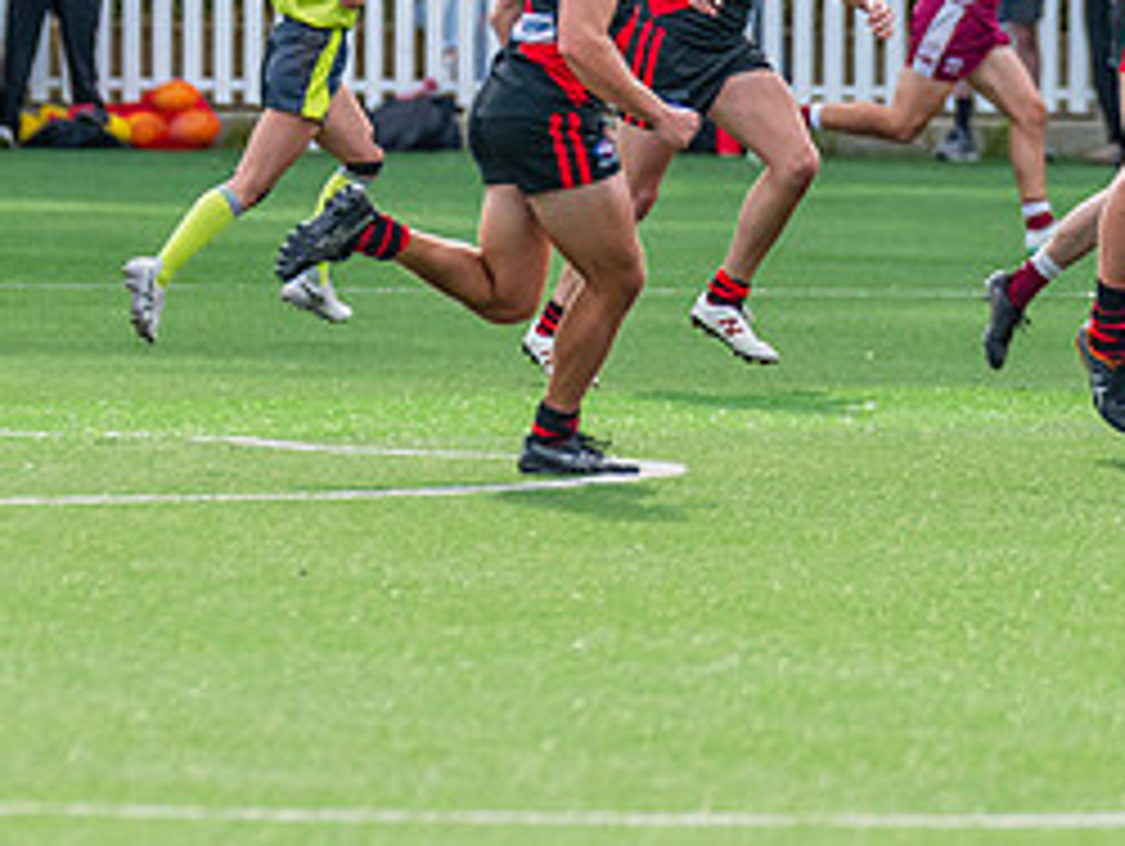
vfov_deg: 1.5
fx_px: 31327
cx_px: 1253
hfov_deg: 2.1
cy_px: -257
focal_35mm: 963
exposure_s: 1/1250
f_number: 5
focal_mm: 310
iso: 800
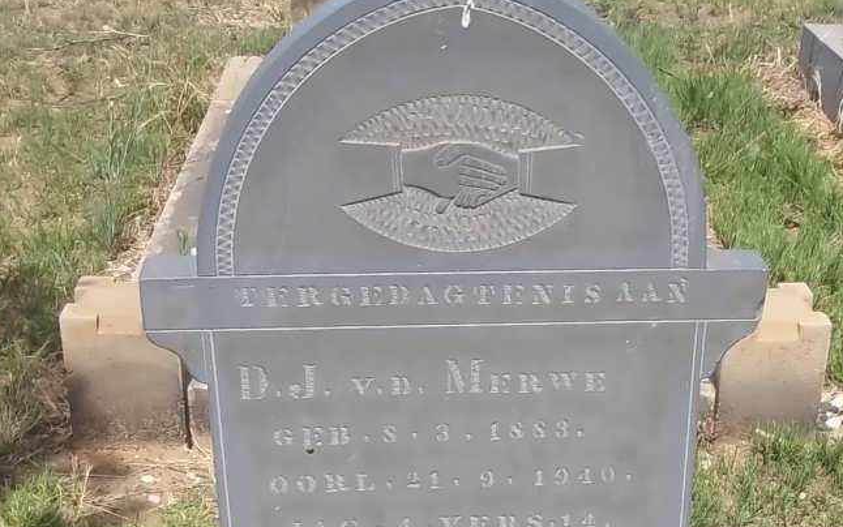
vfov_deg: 20.1
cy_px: 498
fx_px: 1448
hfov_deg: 32.4
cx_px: 501
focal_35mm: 63
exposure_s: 1/400
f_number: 5.5
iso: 80
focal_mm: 5.7
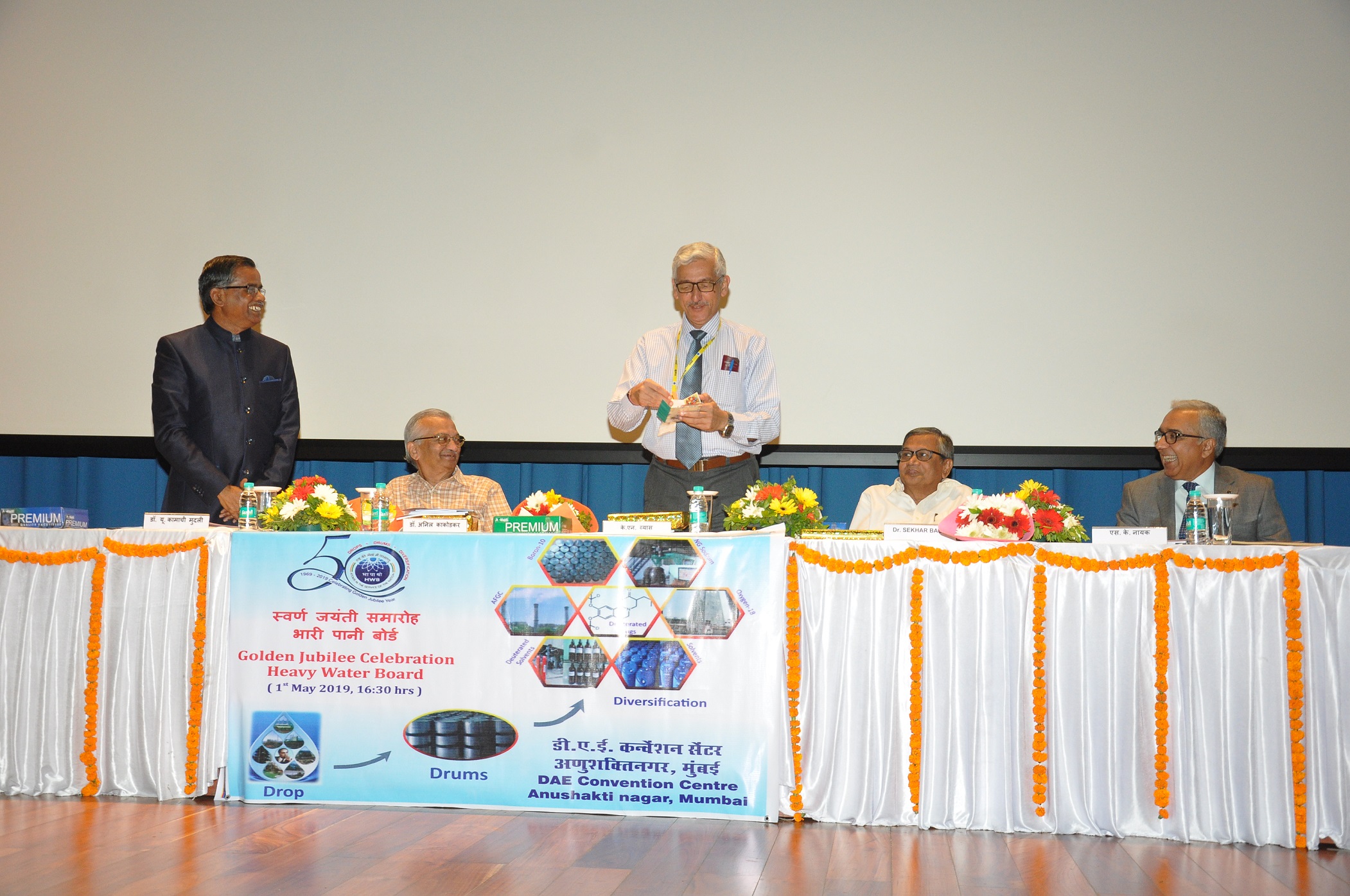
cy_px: 448
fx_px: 1461
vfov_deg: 34.1
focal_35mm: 39
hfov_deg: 49.6
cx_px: 675
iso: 1250
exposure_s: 1/125
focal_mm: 26
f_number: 5.6
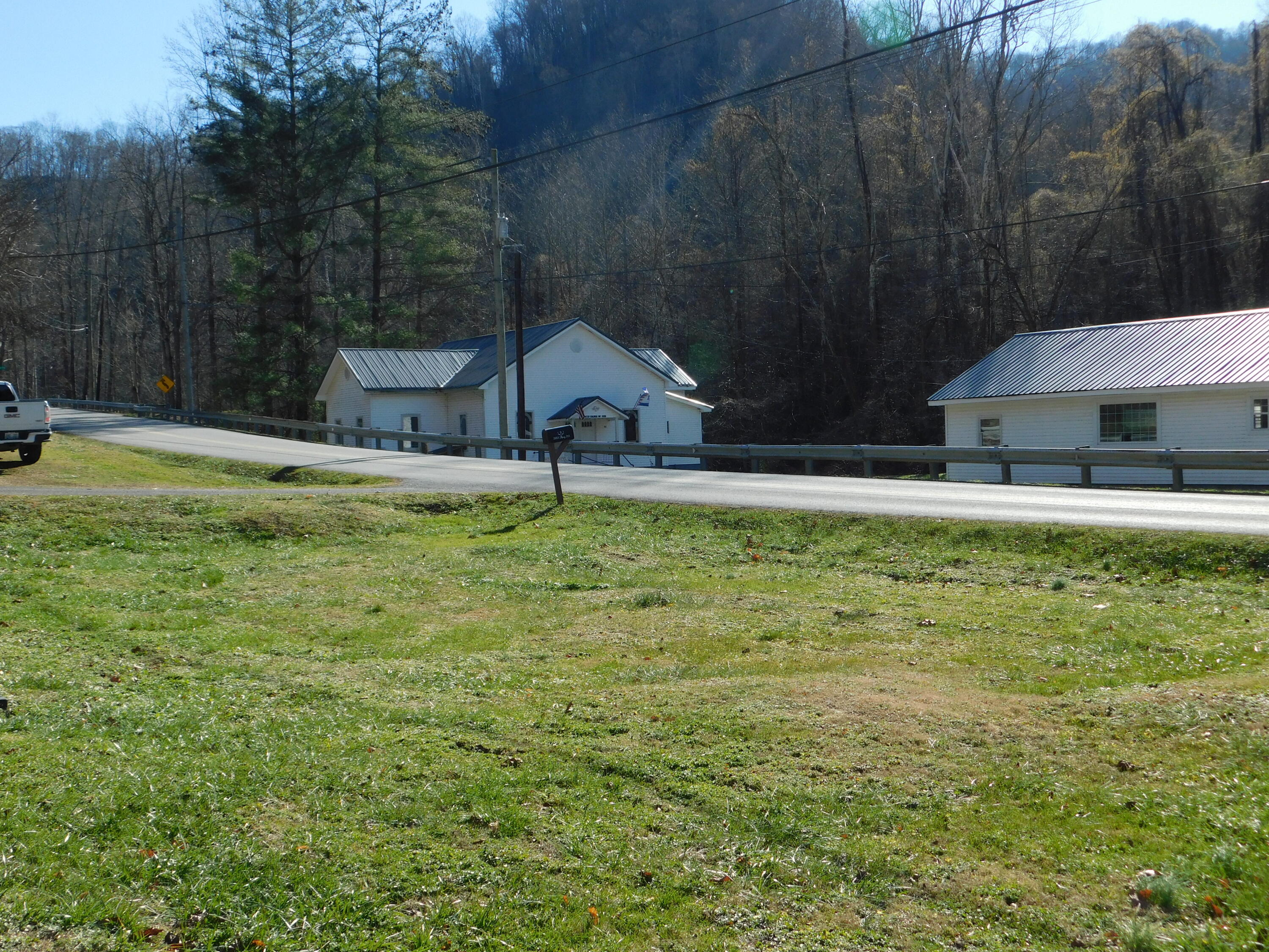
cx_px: 634
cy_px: 476
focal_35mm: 40
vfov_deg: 36.0
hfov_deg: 46.8
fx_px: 1466
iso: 125
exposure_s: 1/800
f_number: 3.6
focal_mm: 7.1
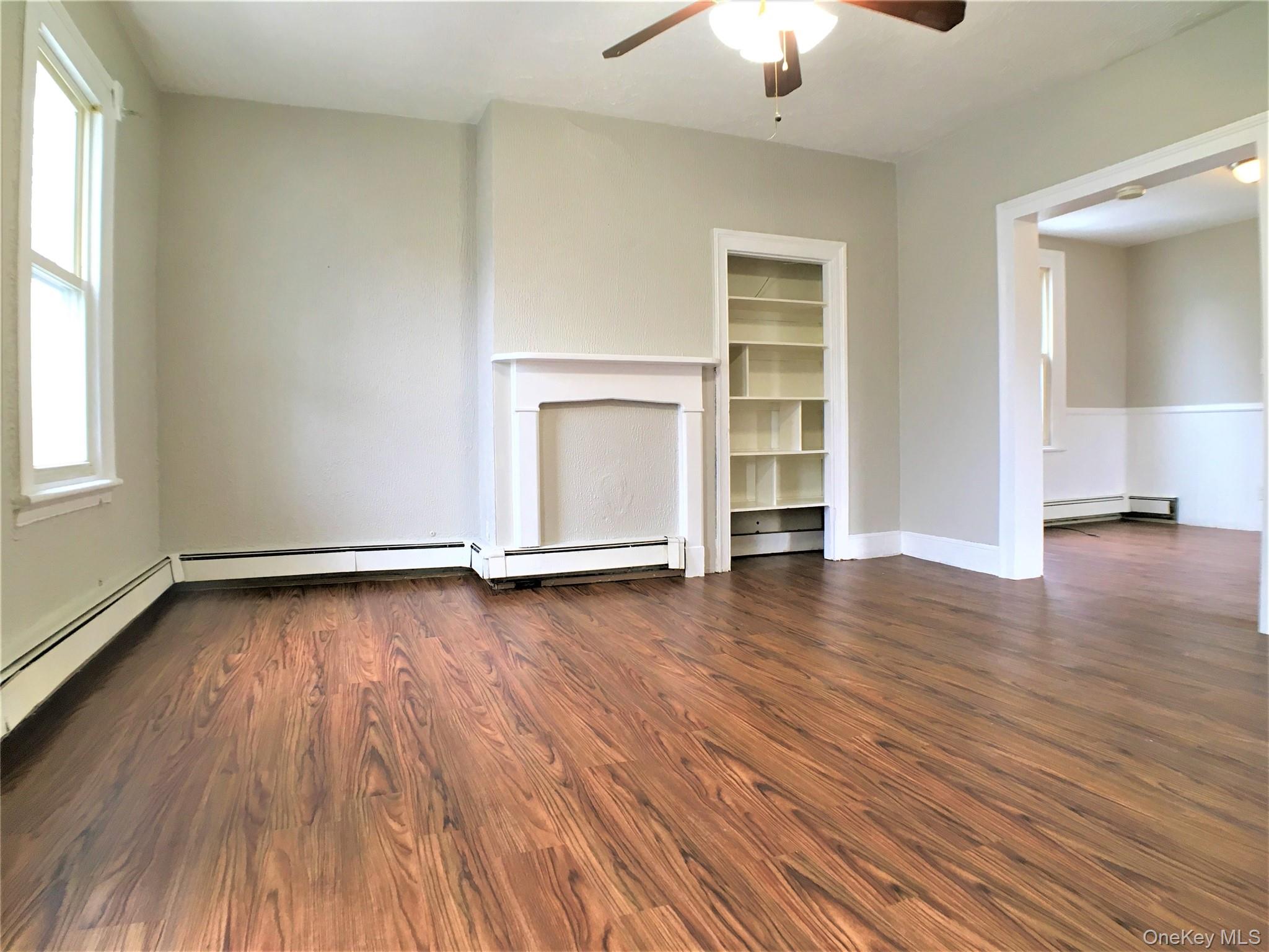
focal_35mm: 29
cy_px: 476
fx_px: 1063
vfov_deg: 48.2
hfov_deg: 61.7
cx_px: 634
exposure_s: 1/30
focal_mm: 4.15
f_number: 2.2
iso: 64
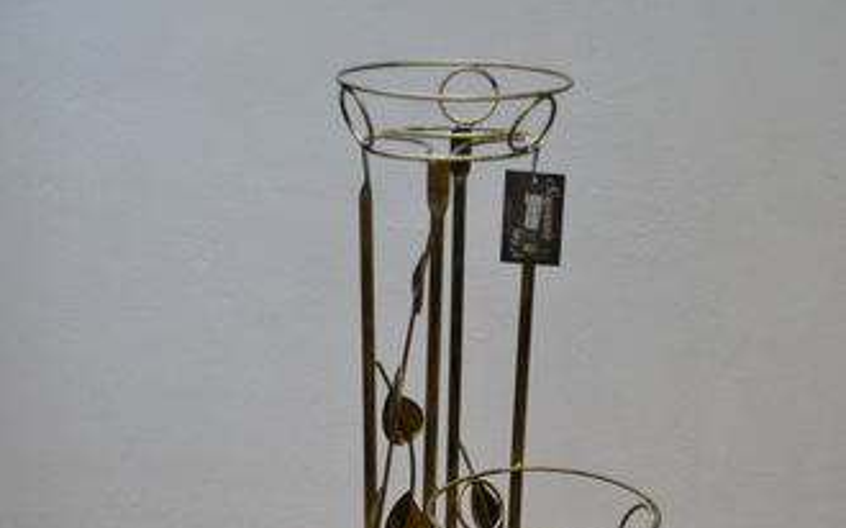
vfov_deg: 14.5
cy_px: 595
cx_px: 424
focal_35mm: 88
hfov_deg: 23.6
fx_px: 2028
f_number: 3.8
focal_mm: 38
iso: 720
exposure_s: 1/60
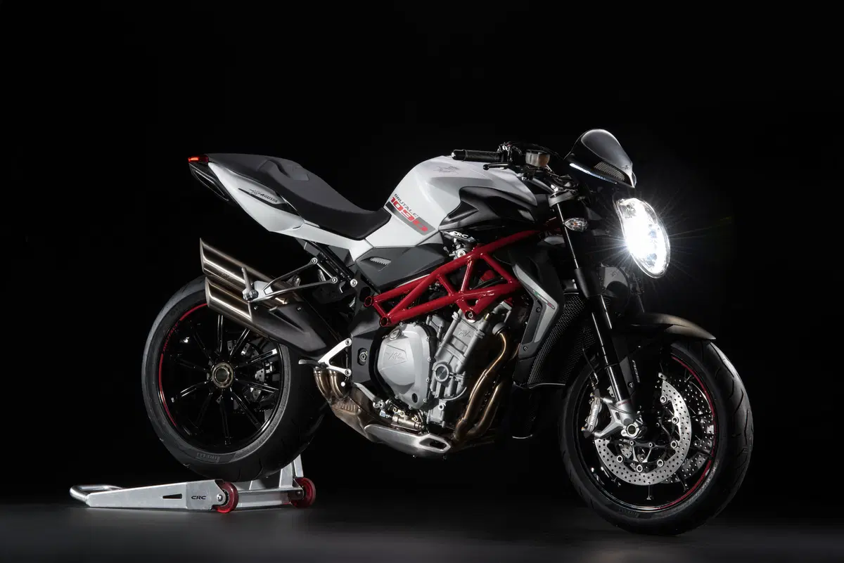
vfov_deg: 9.2
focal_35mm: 150
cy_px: 282
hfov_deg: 13.7
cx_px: 422
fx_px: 3518
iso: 31
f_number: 14
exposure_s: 1/200
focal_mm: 150
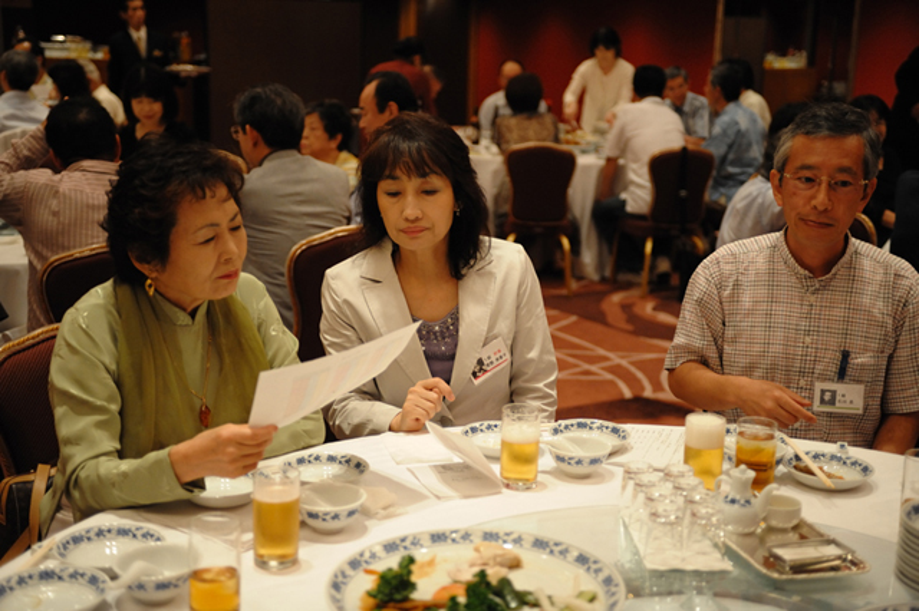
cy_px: 306
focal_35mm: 50
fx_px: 1276
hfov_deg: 39.6
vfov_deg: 27.0
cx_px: 460
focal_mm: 50
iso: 2500
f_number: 2.8
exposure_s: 1/125
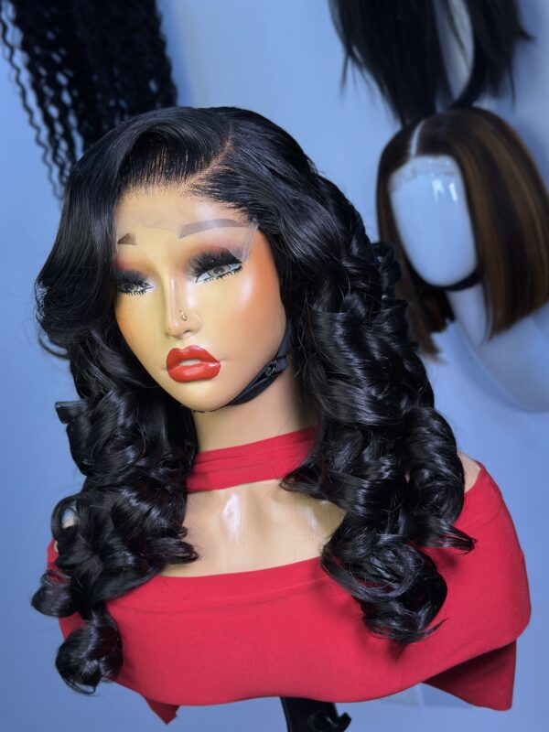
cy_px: 366
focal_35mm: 48
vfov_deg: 39.7
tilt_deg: -6.6
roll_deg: +12.2
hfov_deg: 30.3
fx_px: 1015
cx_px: 274
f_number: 1.78
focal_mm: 6.86
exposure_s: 1/681
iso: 80
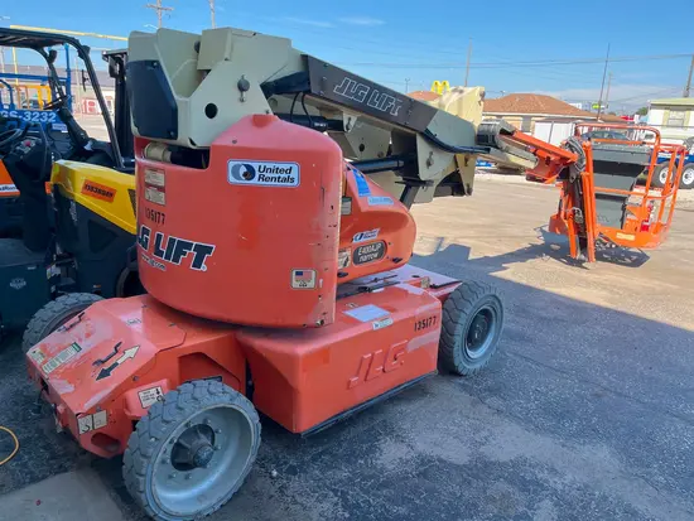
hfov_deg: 67.3
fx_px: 521
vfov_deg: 53.1
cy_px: 260
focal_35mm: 26
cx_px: 347
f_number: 1.6
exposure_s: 1/1086
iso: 50
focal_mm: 5.1
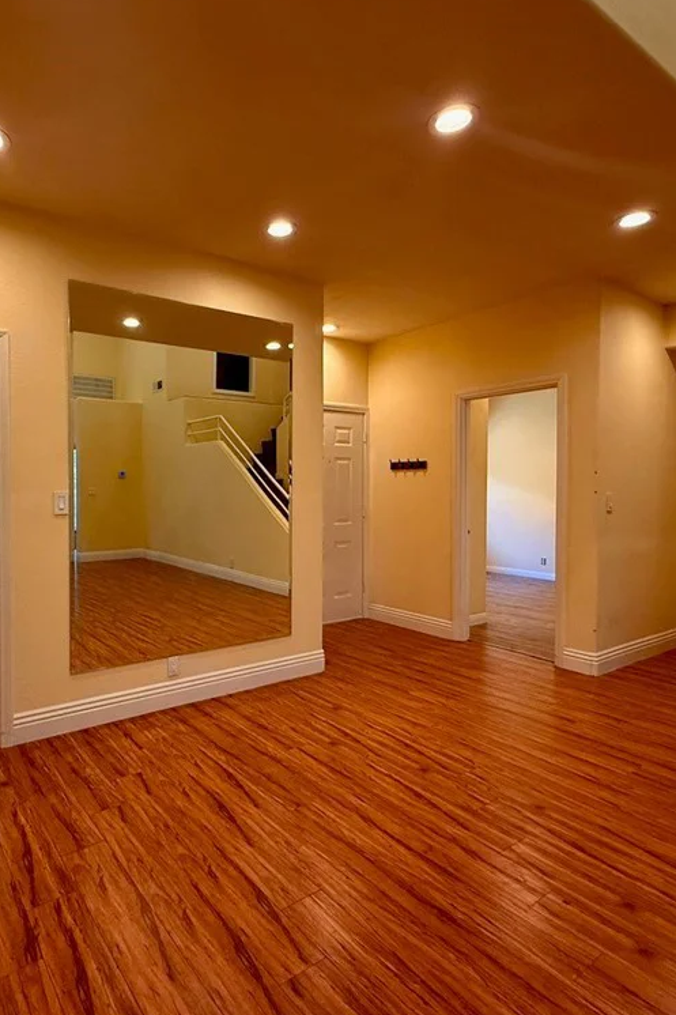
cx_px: 224
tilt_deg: -1.3
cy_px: 502
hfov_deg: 60.4
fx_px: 564
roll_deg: +0.4
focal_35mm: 20
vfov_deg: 84.0
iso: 320
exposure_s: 1/120
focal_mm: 2.22
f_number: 2.2
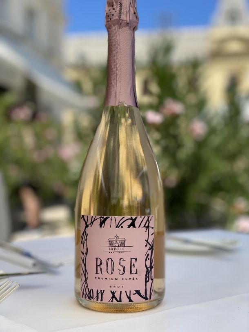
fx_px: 499
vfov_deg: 36.8
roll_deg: -0.5
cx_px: 124
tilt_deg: +0.8
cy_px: 166
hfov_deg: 28.0
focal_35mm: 52
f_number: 2
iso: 32
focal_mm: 6
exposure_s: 1/1261
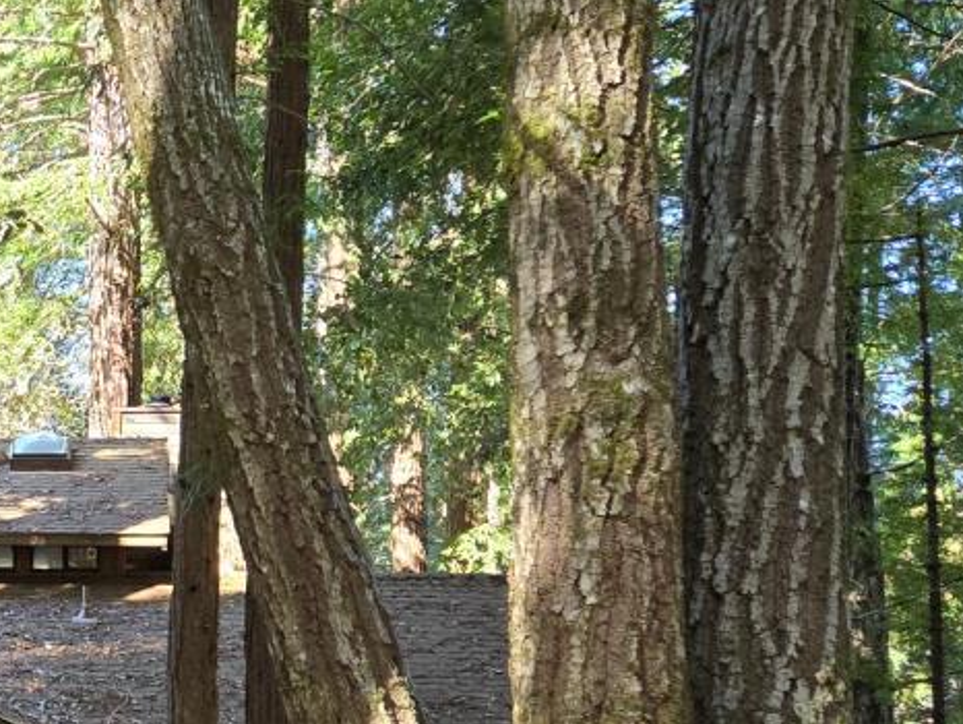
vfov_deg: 19.6
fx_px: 2060
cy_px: 632
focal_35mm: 74
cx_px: -250
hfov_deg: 23.6
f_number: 1.8
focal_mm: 5.4
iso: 160
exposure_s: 1/180
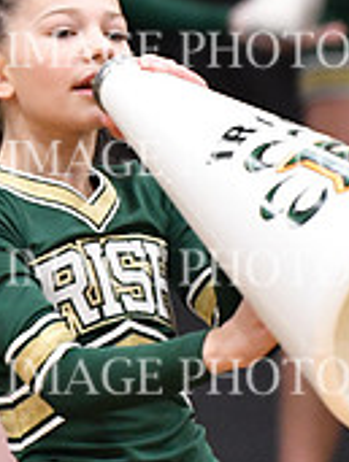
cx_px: 165
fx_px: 13071
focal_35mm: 976
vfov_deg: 2.0
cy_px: 104
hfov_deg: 1.5
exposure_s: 1/800
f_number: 2.8
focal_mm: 200
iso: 5000
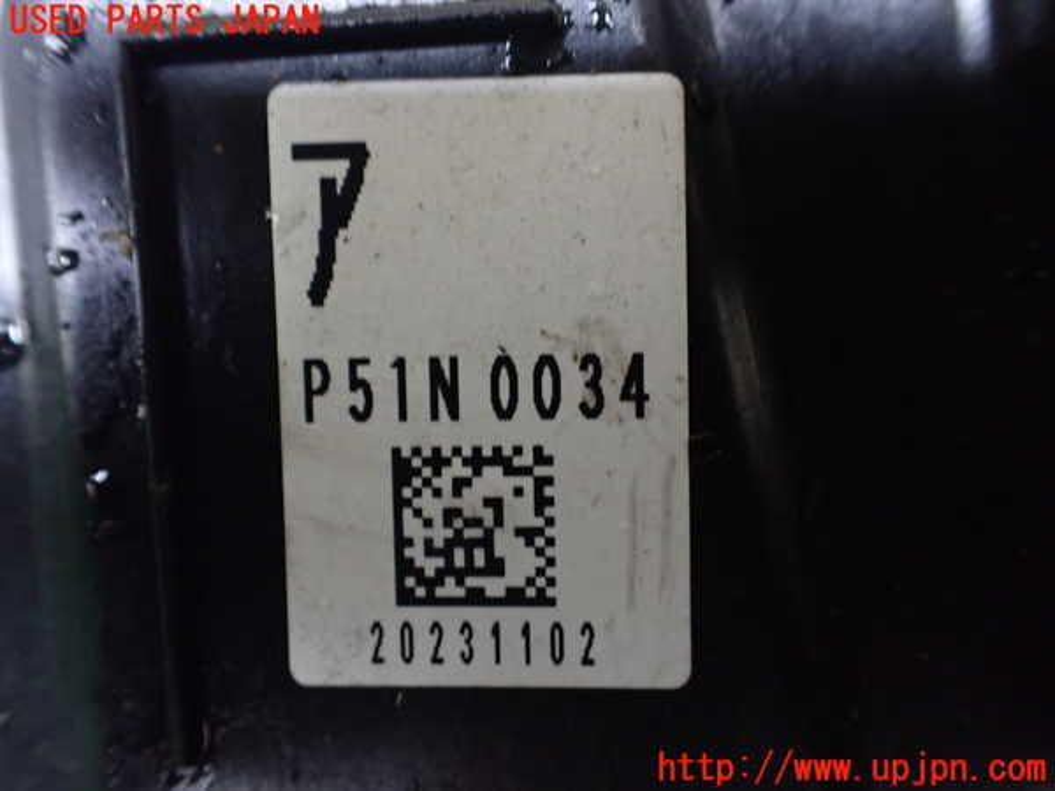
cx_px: 528
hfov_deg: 60.0
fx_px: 914
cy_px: 396
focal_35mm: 30
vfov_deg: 46.8
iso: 1000
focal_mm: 5.4
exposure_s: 1/30
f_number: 2.3
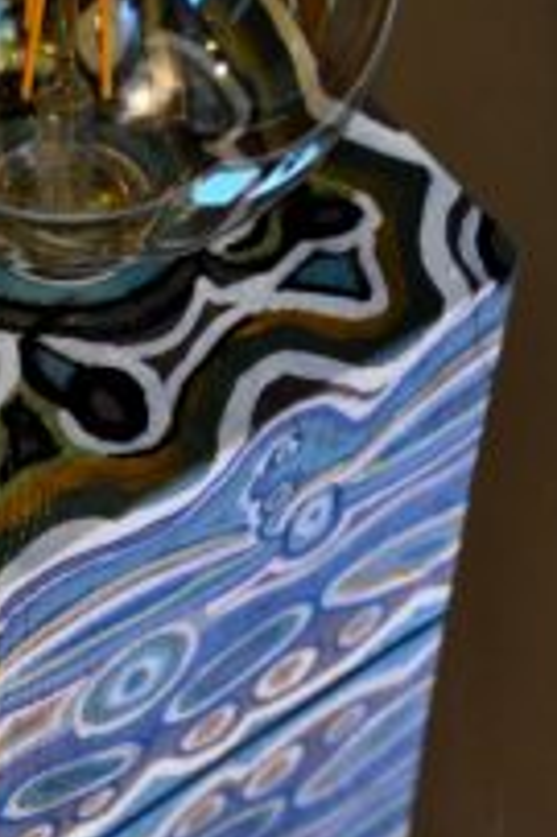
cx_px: 31
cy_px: 355
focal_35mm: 173
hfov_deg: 7.9
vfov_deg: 11.9
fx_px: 4022
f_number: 4.8
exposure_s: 1/30
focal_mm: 52
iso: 1600
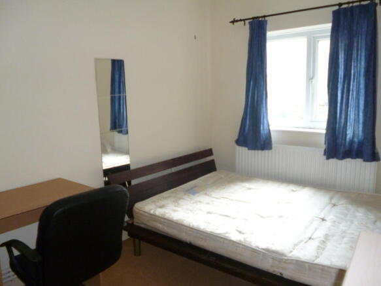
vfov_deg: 49.7
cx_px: 190
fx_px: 308
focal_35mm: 28
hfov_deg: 63.5
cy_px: 143
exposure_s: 1/60
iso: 320
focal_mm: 5
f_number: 3.1
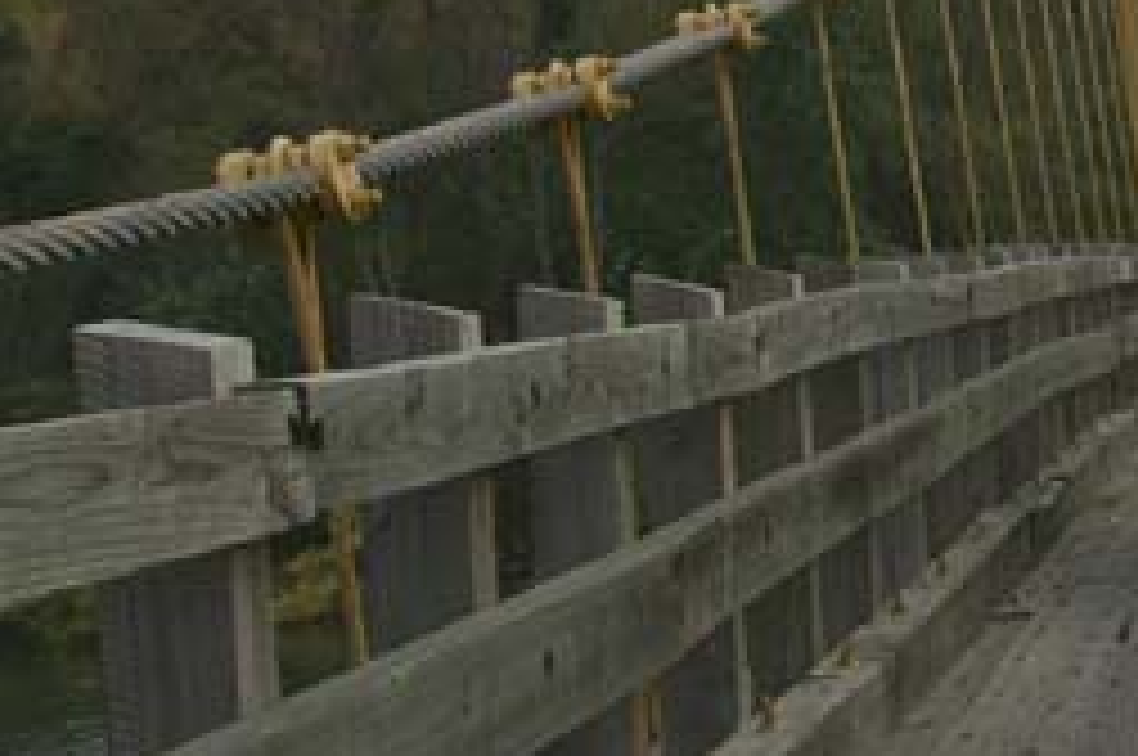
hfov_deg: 16.4
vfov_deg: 11.8
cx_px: 1723
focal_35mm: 114
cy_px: -122
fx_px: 3599
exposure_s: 1/250
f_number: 8
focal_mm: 24
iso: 100
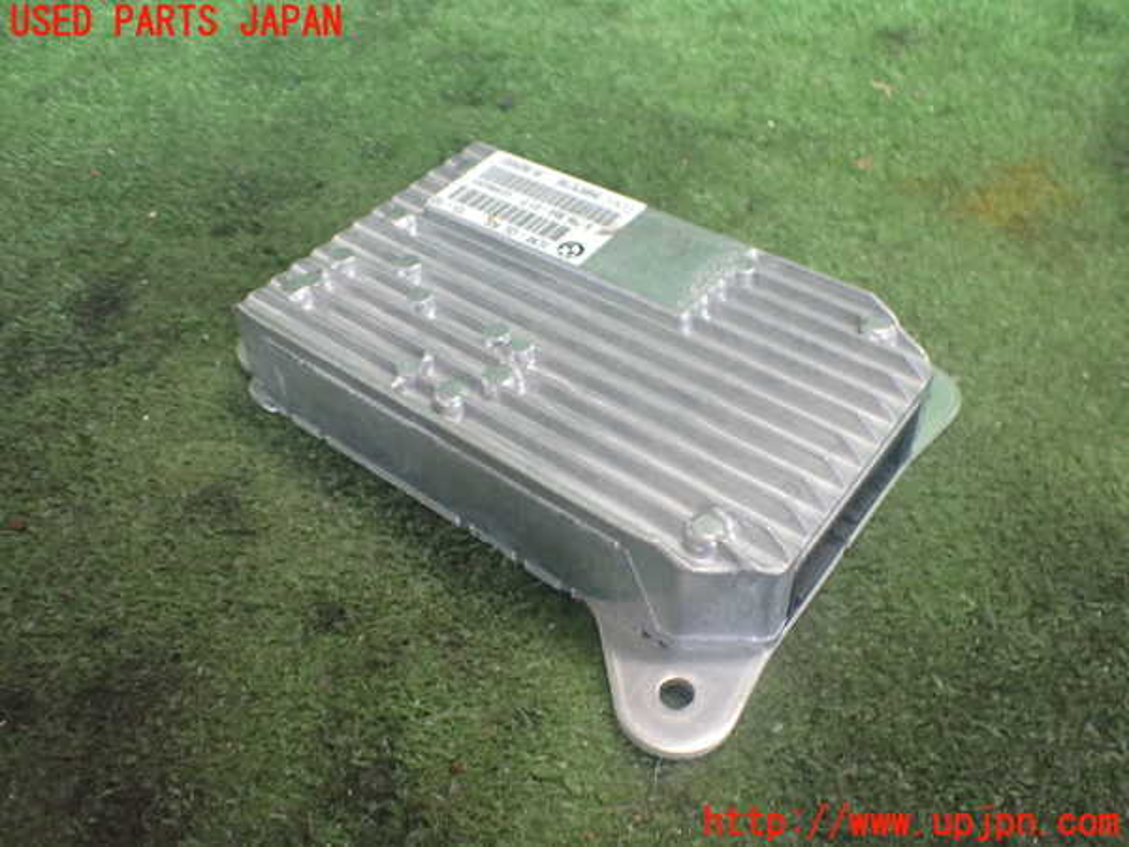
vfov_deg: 46.8
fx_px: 978
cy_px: 424
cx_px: 564
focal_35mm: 30
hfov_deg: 60.0
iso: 800
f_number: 2.3
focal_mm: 5.4
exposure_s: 1/80
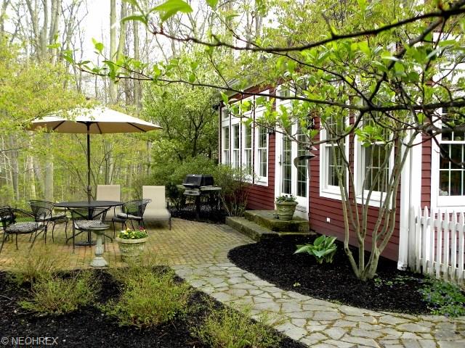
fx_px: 497
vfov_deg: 38.7
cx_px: 232
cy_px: 174
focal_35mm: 37
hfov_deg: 50.1
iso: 64
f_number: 3.2
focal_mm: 6.6
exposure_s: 1/81.6
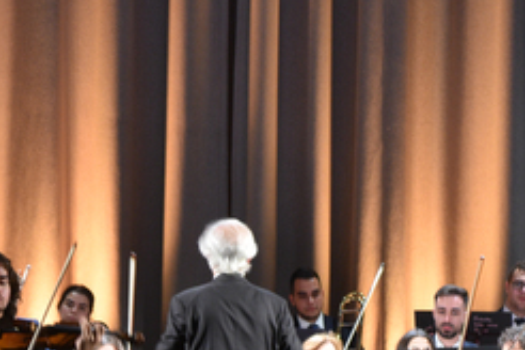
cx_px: 203
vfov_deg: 4.0
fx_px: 4987
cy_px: 300
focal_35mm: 342
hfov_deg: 6.0
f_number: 5.3
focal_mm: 80
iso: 800
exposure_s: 1/13
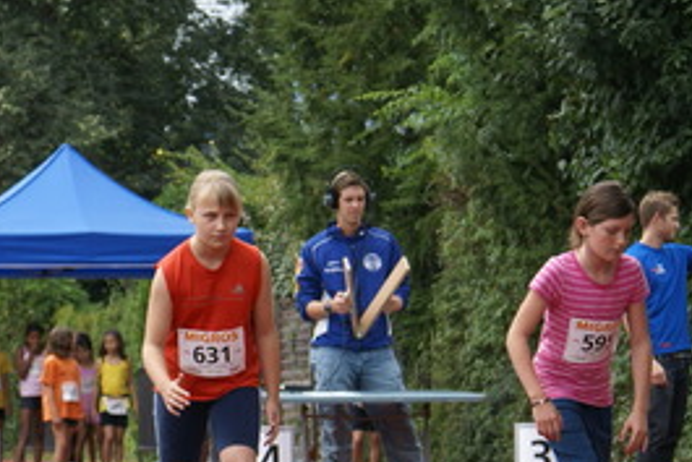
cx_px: 196
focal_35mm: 214
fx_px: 4116
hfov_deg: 9.6
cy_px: 258
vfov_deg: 6.4
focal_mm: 70
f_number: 5.6
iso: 100
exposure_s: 1/250
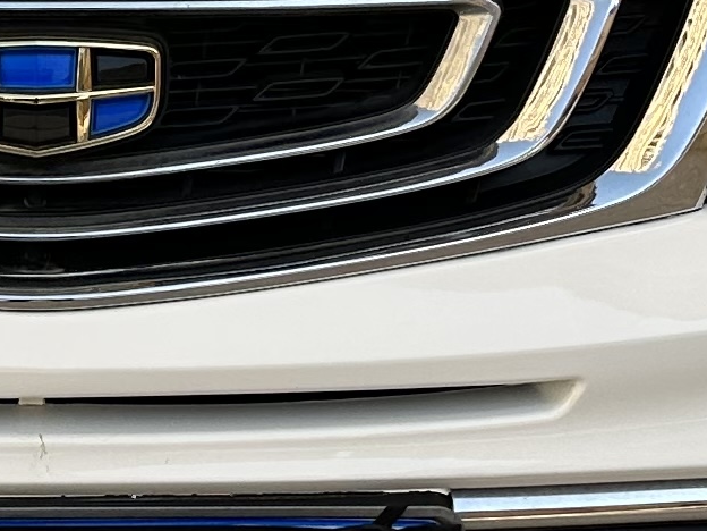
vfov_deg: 9.5
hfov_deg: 12.6
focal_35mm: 155
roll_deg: -0.4
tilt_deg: -10.6
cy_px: -11
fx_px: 3166
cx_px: 10
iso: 80
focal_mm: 6.86
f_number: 1.78
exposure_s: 1/2028
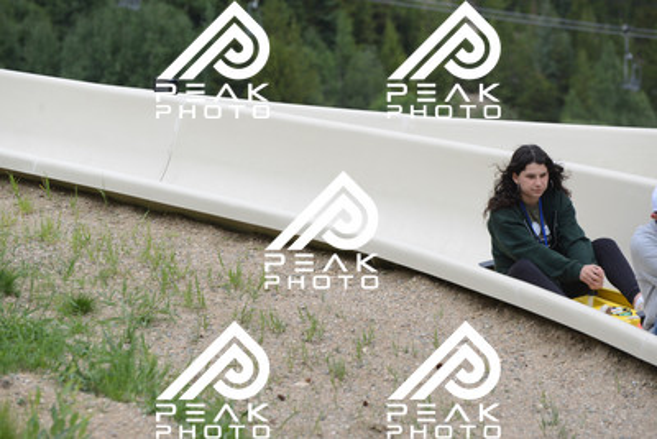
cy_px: 220
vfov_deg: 7.0
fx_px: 3560
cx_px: 328
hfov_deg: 10.5
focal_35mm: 195
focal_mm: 195
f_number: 6.3
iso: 1800
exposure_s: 1/1250
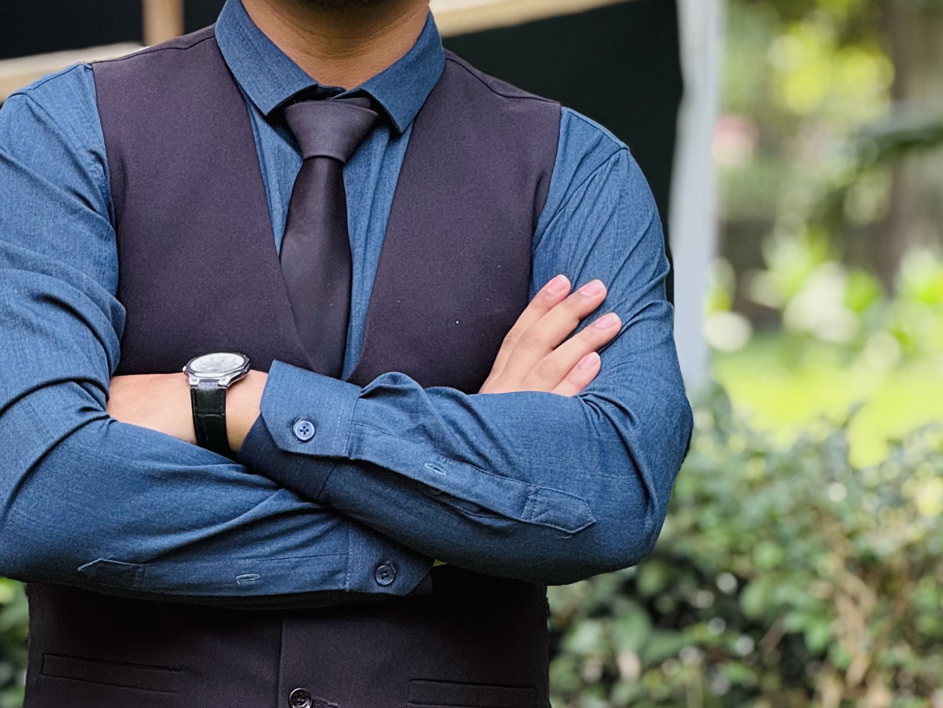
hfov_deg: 11.9
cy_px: 32
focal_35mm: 166
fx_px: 4523
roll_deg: -2.8
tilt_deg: +1.1
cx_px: 261
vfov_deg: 8.9
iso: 64
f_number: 2.8
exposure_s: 1/99
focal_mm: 9
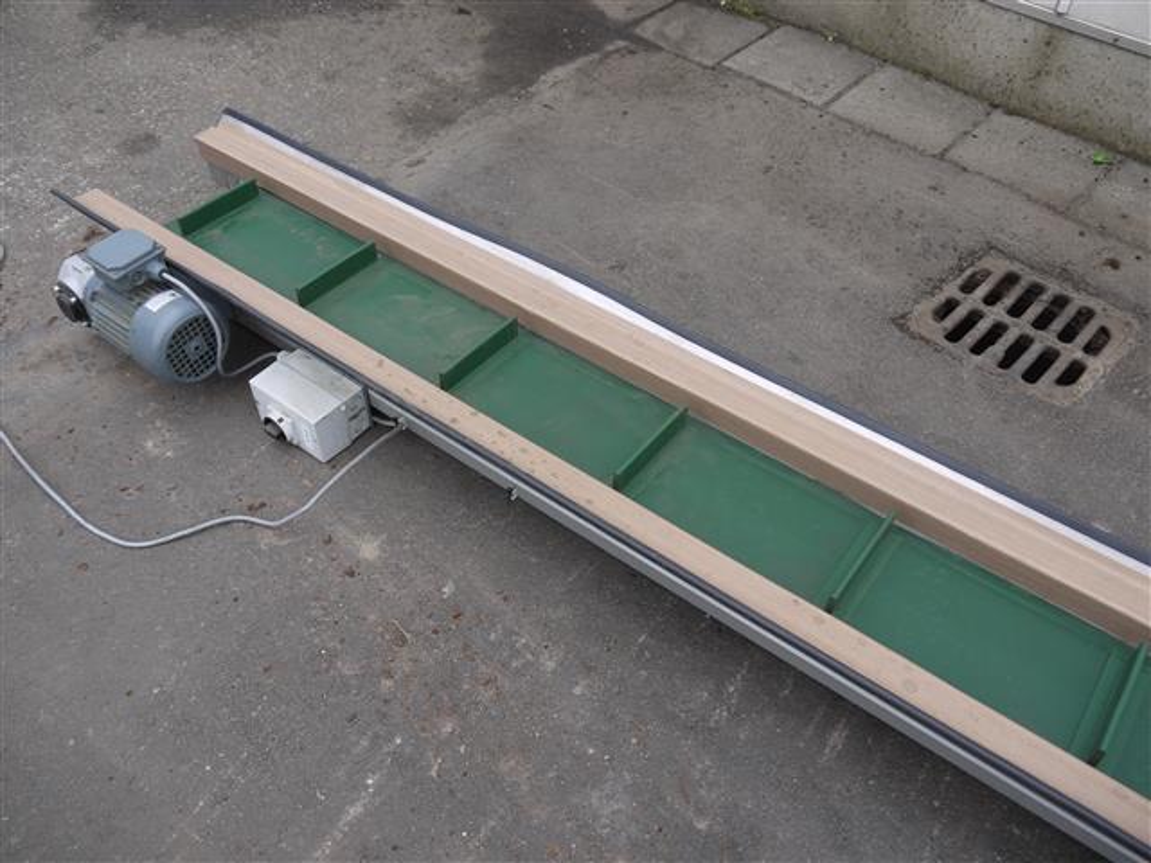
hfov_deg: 60.0
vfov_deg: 46.8
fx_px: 998
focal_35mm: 30
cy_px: 432
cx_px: 576
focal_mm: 15
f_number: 5
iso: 100
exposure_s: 1/160
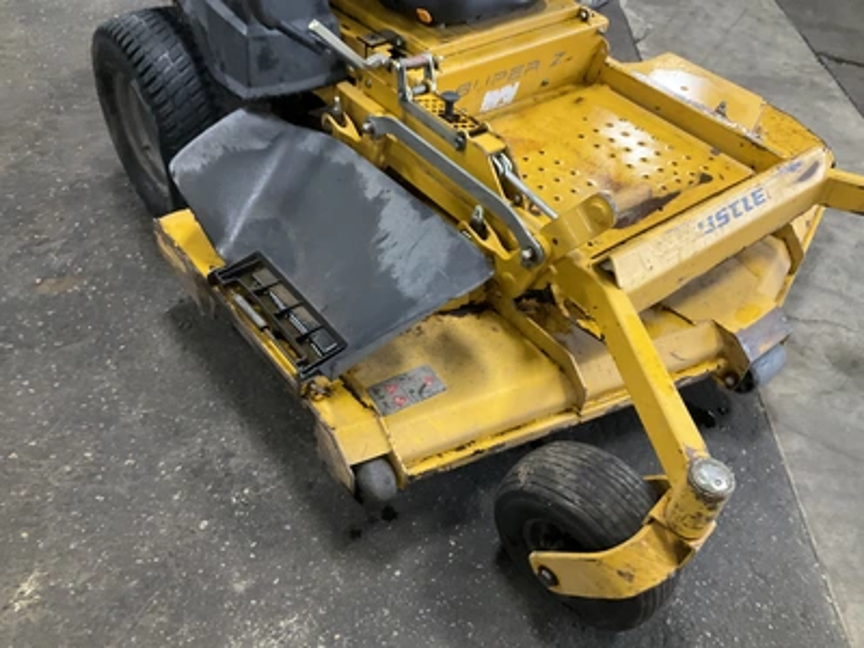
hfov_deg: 61.7
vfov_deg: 48.2
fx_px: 724
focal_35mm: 29
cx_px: 432
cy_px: 324
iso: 250
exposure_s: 1/40
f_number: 1.8
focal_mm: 3
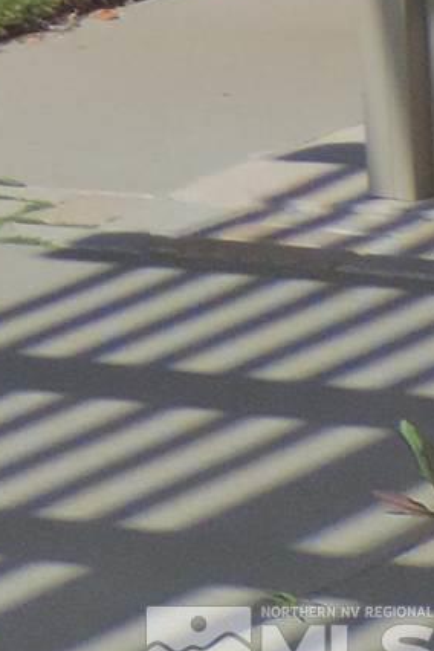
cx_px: -1904
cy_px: -1071
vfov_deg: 6.4
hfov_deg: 4.0
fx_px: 5425
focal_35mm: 300
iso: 140
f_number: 3.3
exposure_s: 1/2000
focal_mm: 7.1
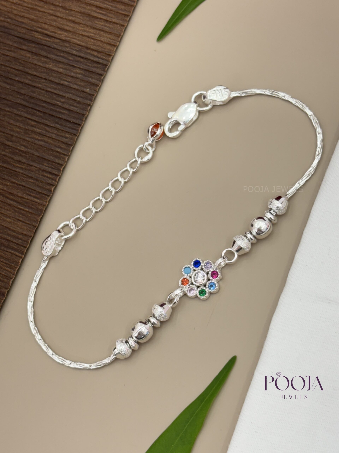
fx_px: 679
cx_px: 170
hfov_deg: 28.0
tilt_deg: -69.9
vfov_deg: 36.8
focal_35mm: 52
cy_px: 226
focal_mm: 5.96
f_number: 1.6
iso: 25
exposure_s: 1/128
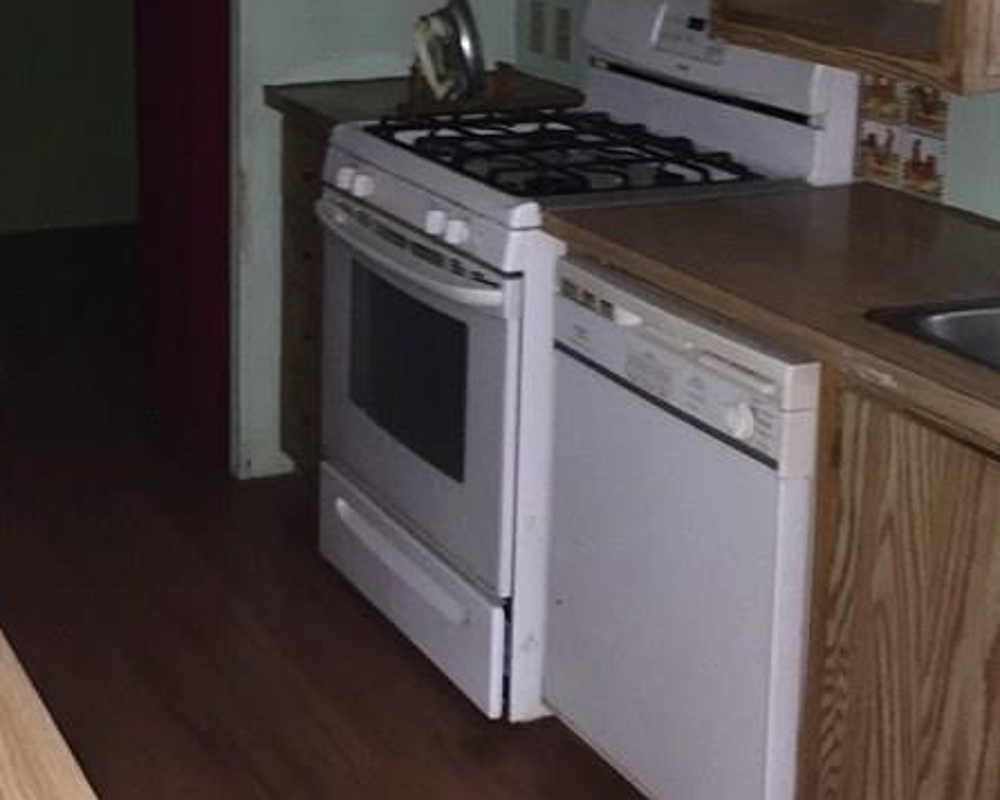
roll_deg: -1.7
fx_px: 1924
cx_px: 233
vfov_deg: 23.2
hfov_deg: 28.6
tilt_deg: -11.5
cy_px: 157
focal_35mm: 65
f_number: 2.2
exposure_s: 1/16
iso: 160
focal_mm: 4.15
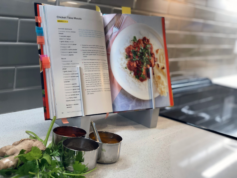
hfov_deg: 36.8
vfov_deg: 28.0
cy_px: 89
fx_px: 356
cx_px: 118
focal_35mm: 52
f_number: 2.4
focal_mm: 6
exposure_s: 1/60
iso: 64
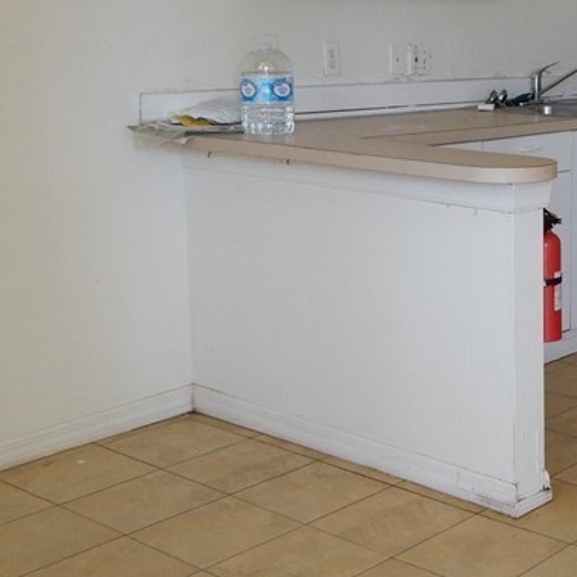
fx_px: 1132
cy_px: 197
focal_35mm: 60
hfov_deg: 26.6
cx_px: 618
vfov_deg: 28.4
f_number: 3.7
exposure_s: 1/30
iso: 140
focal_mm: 4.5
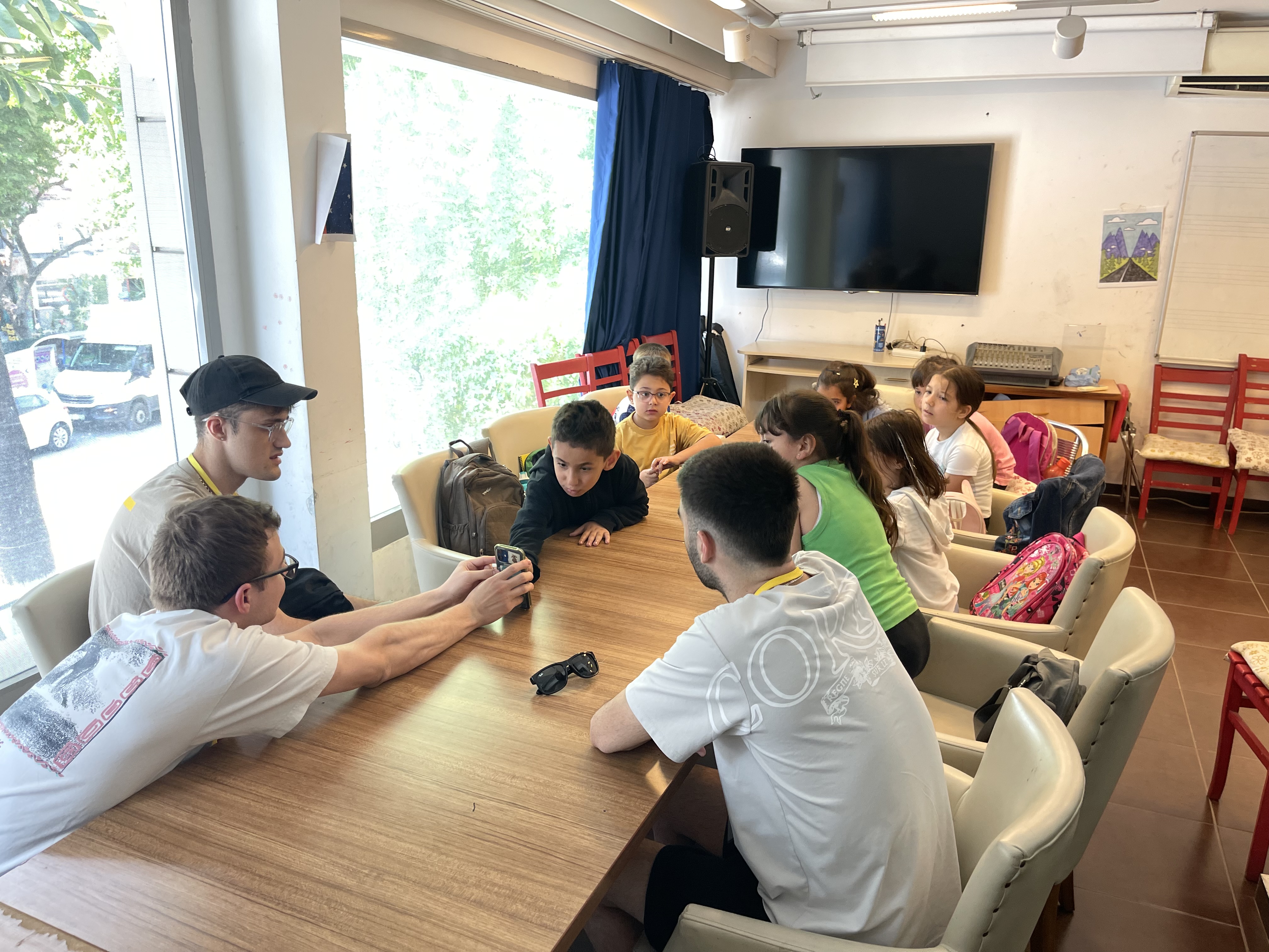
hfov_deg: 69.4
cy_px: 476
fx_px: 916
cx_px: 634
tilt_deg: -16.0
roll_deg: -3.1
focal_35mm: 25
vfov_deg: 54.9
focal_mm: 5.1
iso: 125
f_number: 1.6
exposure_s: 1/121
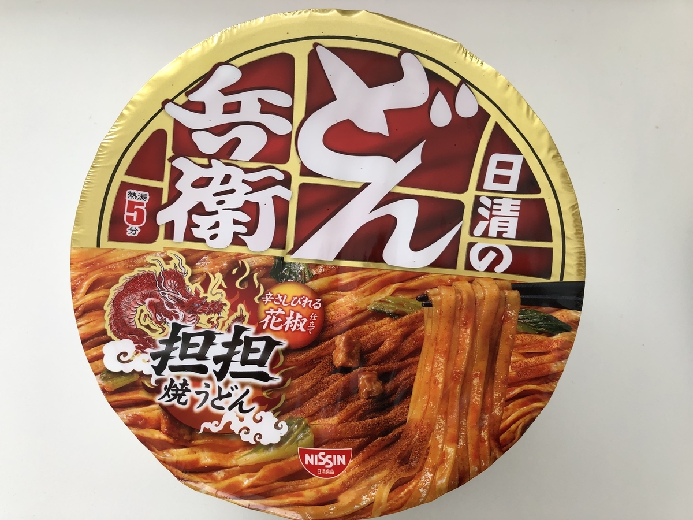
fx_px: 561
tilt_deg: -85.9
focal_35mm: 28
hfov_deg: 63.4
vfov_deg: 49.7
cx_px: 346
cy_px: 260
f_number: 1.8
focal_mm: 3.99
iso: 64
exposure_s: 1/120
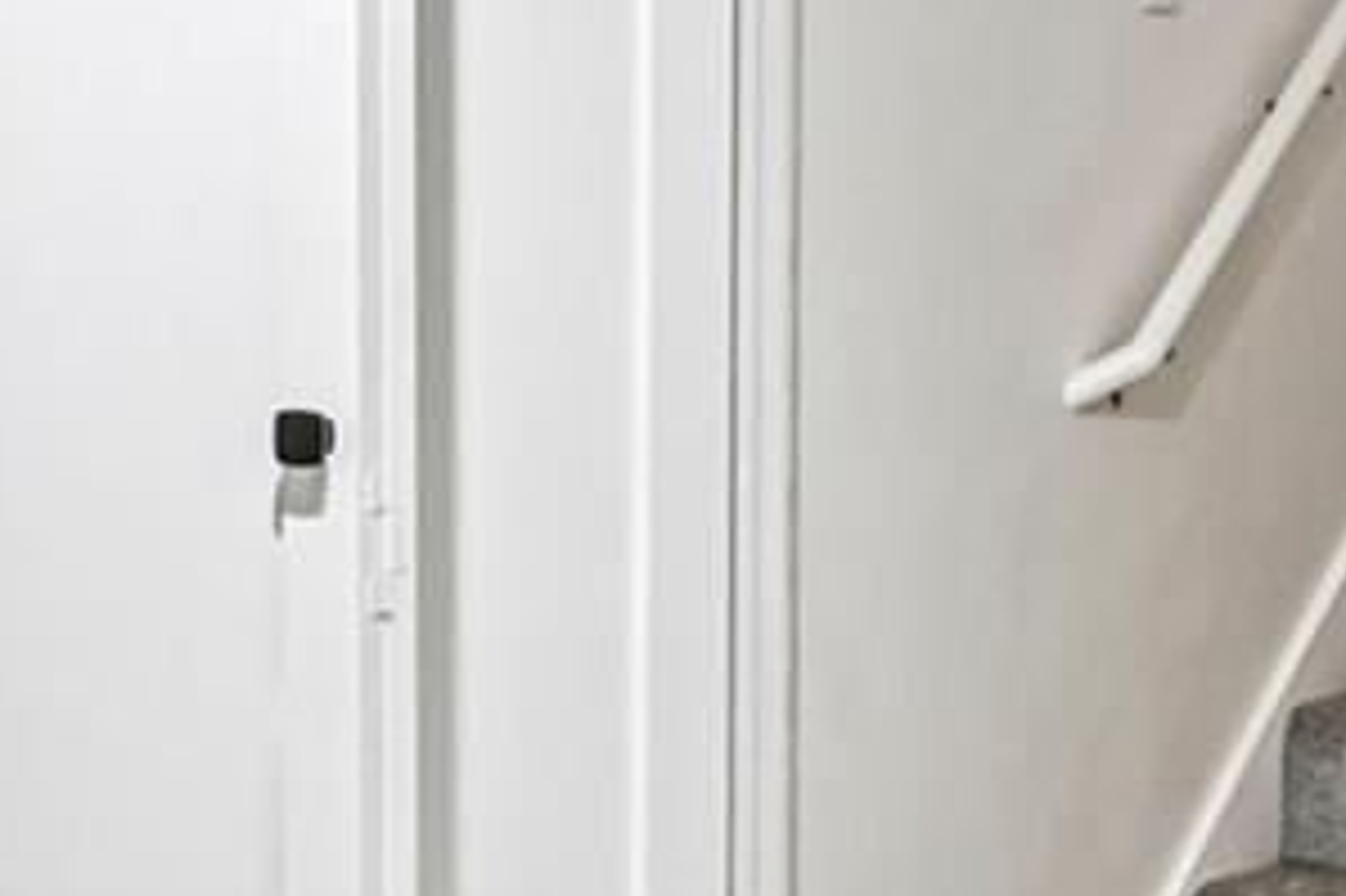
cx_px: 486
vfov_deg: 18.0
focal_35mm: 75
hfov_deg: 26.9
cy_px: 153
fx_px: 2803
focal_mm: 14
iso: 400
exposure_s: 1/8
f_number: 8
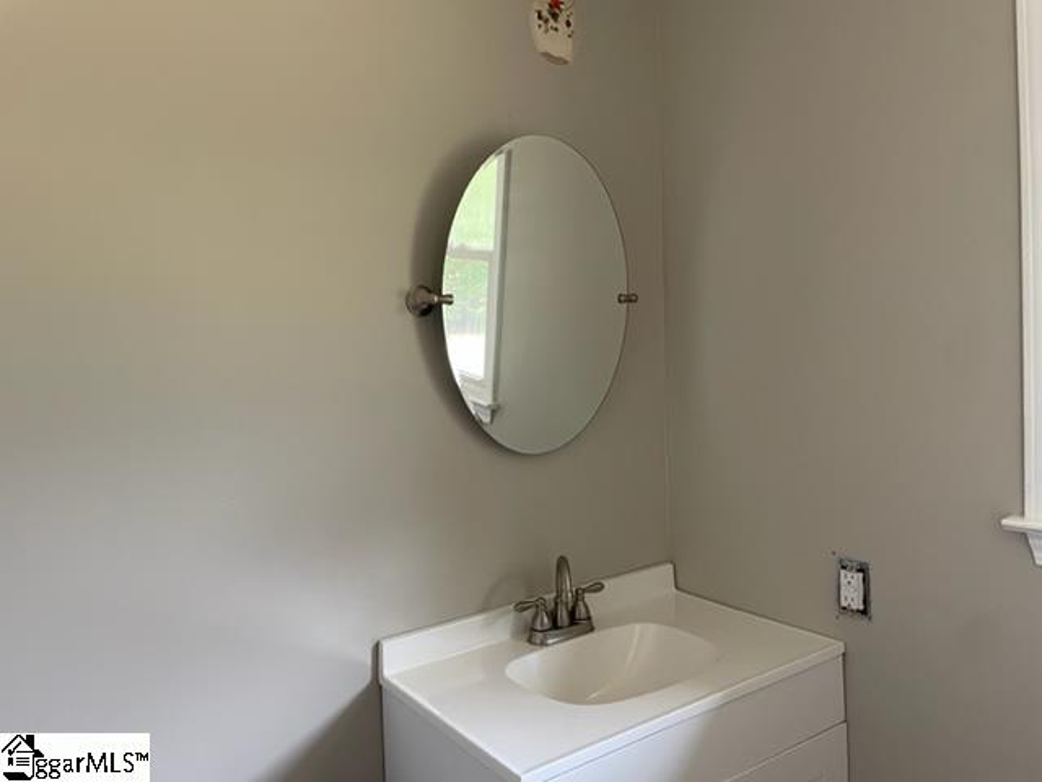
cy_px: 391
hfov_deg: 67.3
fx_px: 783
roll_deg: +1.7
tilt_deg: -2.1
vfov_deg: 53.1
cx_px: 521
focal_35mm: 26
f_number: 1.6
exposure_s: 1/60
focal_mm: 4.2
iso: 200
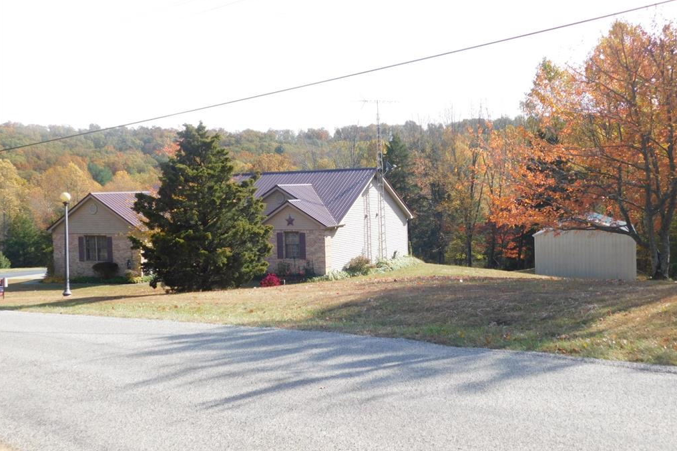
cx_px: 339
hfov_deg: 46.4
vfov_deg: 31.9
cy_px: 209
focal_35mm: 42
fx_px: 790
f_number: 3.6
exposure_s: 1/400
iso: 125
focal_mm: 7.1
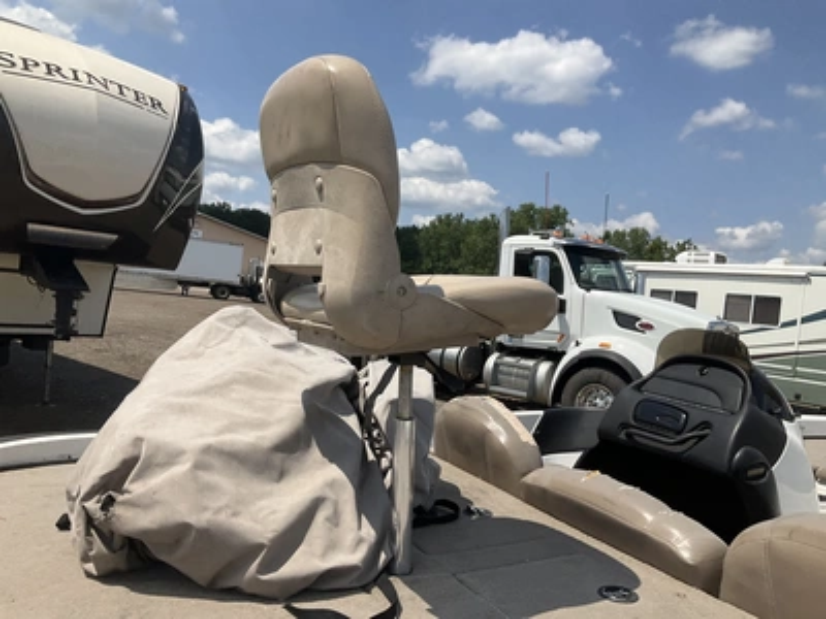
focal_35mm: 29
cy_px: 310
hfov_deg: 61.7
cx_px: 413
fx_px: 692
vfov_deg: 48.2
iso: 25
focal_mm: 3
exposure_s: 1/2801
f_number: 1.8
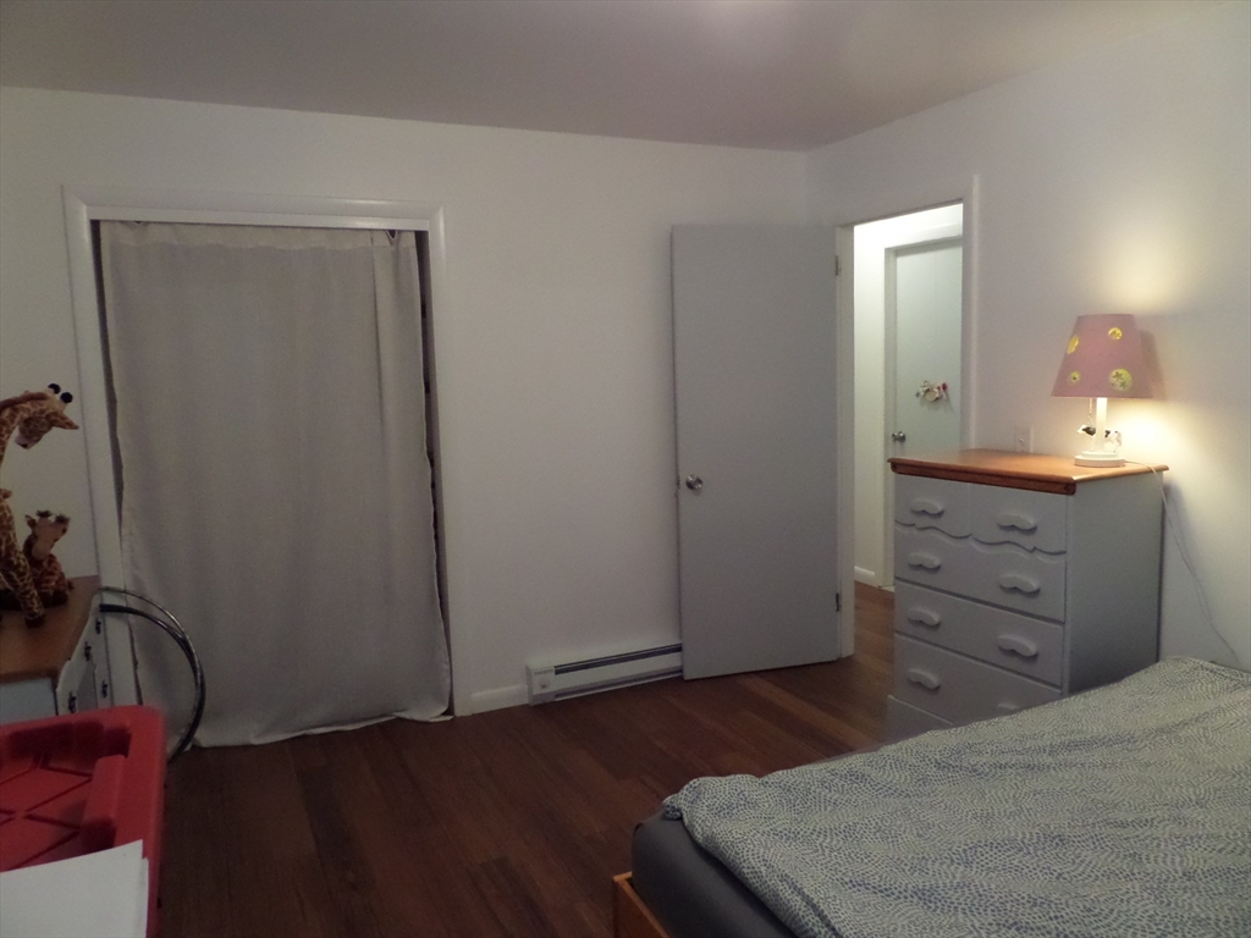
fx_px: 867
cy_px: 469
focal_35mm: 24
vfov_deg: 56.8
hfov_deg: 71.6
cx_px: 626
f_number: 3.2
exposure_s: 1/30
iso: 800
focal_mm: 4
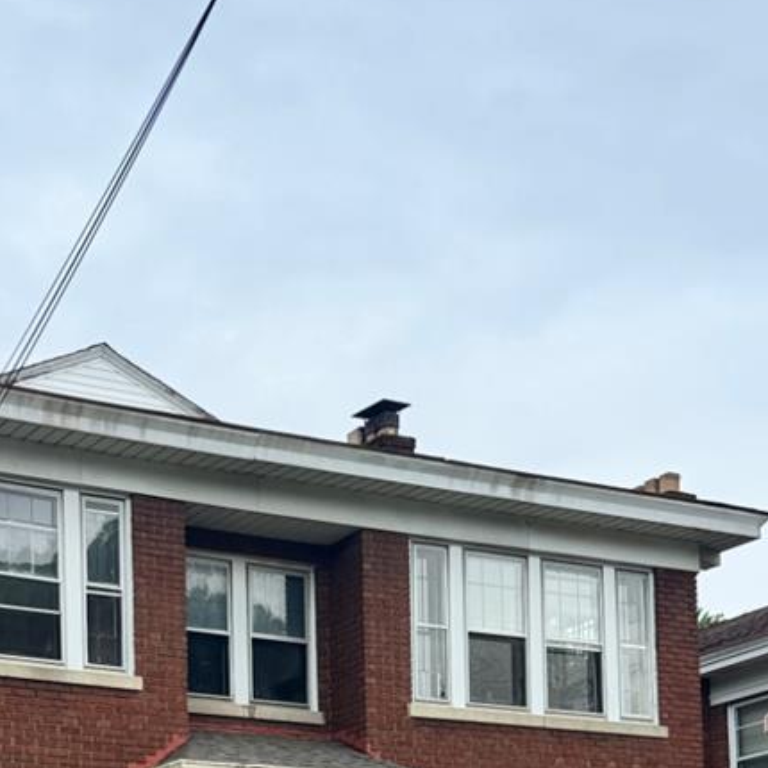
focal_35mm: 74
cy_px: 998
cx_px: 87
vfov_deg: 21.2
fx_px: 1857
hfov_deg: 22.8
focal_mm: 6.76
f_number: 1.78
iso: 80
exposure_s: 1/1597
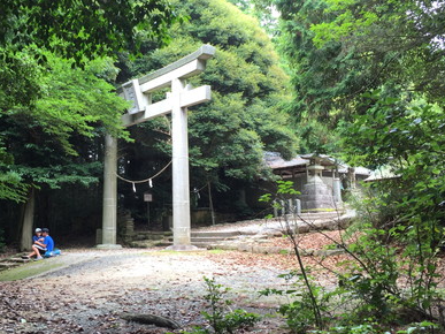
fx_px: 578
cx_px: 156
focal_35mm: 45
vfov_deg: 32.1
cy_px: 144
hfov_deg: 41.7
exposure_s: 1/60
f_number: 2.2
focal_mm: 4.15
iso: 32
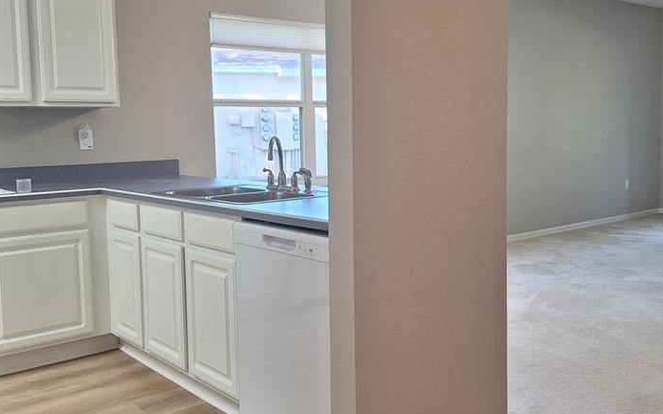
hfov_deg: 54.0
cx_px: 325
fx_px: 650
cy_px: 176
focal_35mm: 36
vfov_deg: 35.3
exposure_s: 1/40
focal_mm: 5.54
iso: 64
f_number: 1.8
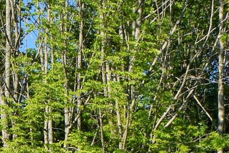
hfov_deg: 12.2
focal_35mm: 162
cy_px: 278
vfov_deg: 8.2
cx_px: -97
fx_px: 1030
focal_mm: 18
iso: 100
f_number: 11
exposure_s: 1/200
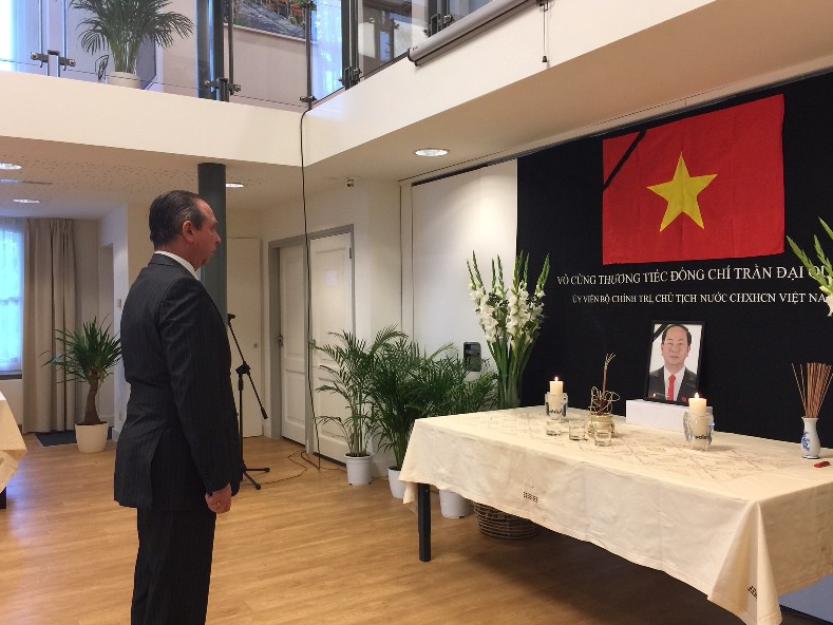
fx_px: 722
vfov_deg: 46.8
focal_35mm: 30
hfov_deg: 60.0
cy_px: 303
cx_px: 408
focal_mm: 4.15
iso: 50
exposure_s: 1/33
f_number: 2.2
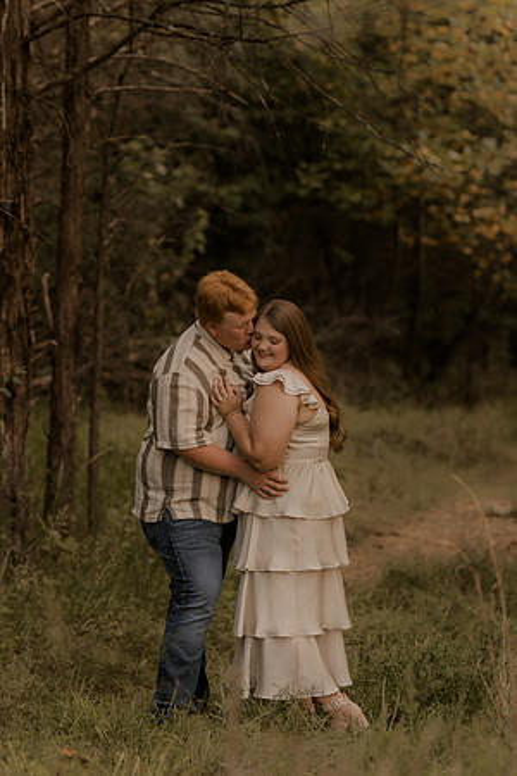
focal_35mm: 127
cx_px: 258
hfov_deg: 10.8
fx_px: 2736
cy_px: 388
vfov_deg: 16.1
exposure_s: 1/125
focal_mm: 85
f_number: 2
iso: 100
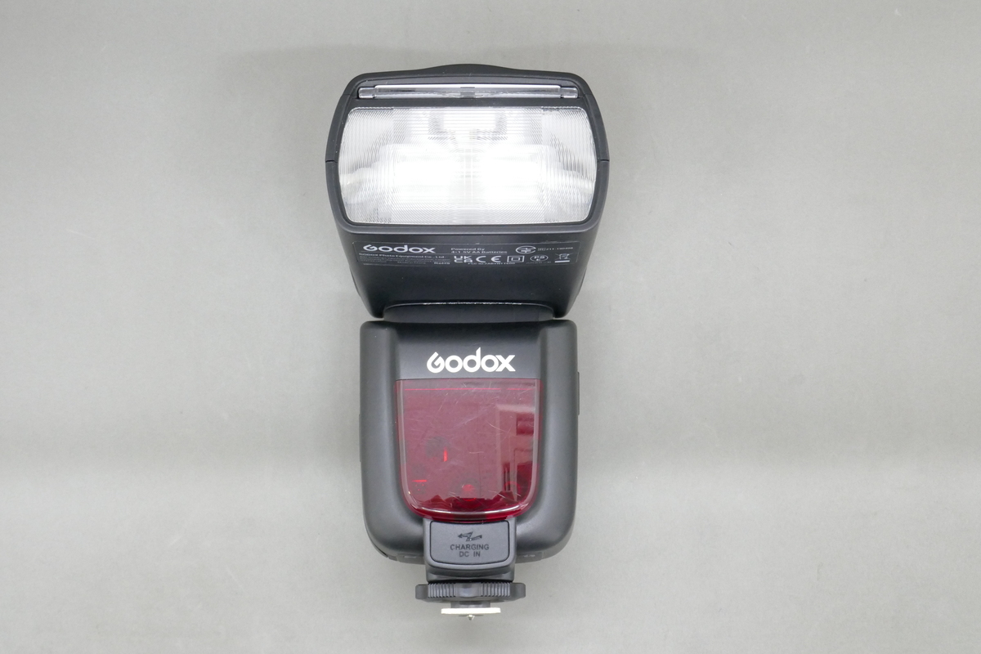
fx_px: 1144
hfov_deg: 46.4
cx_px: 490
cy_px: 327
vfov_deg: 31.9
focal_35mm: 42
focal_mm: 15.1
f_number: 8
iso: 1600
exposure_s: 1/10
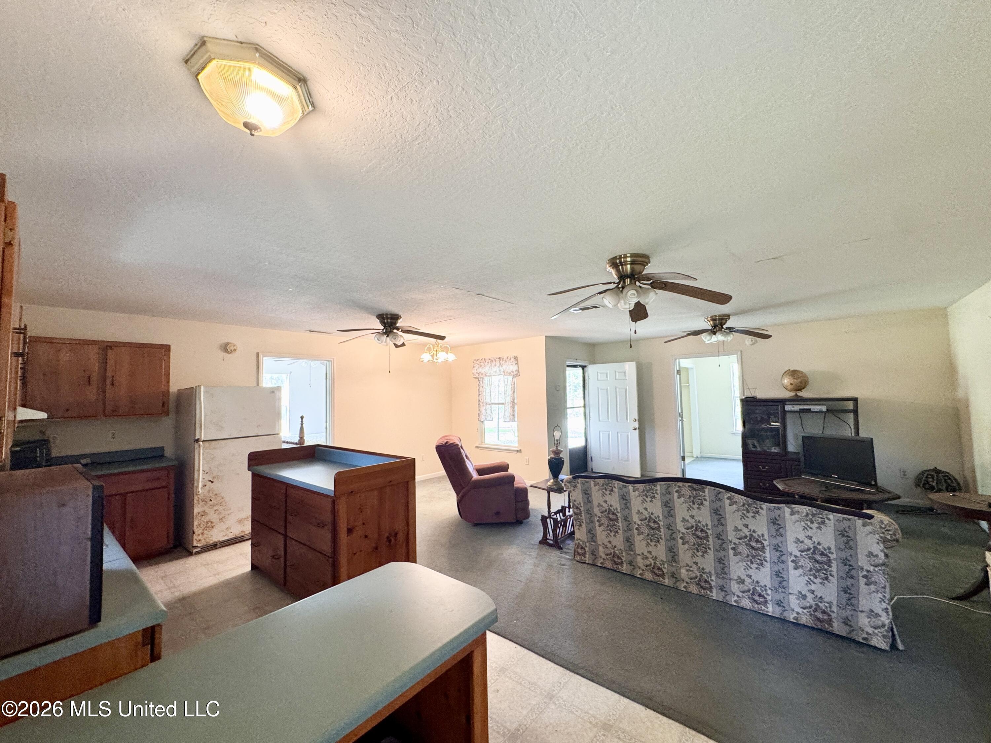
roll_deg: +0.5
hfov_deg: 102.1
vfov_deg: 85.7
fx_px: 401
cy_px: 372
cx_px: 496
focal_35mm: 14
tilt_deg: +2.5
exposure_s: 1/60
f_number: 2.2
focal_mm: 2.22
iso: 200
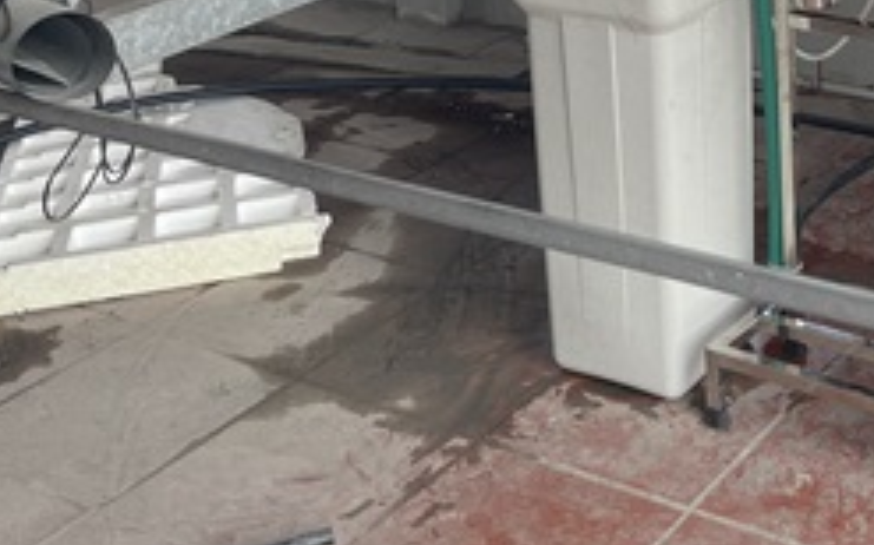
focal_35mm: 67
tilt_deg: -10.9
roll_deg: +2.4
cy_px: -188
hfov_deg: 29.6
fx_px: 1595
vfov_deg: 18.0
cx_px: 761
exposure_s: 1/160
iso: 32
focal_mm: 5.1
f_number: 1.6
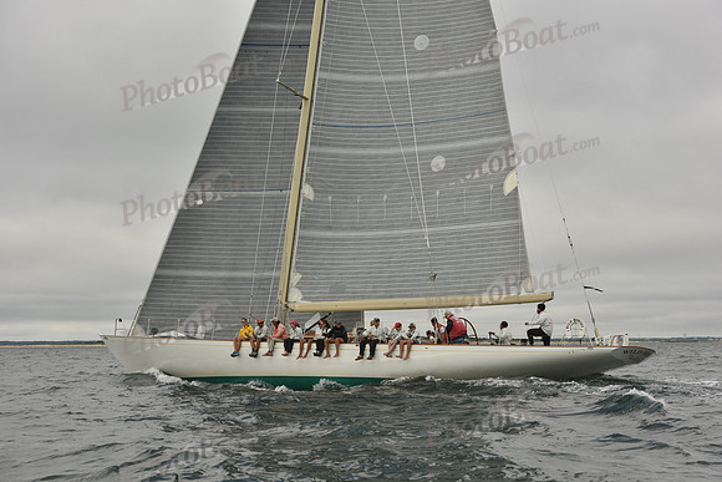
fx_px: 1404
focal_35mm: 70
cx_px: 361
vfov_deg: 19.5
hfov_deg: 28.8
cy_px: 241
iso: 320
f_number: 9
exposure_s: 1/800
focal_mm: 70
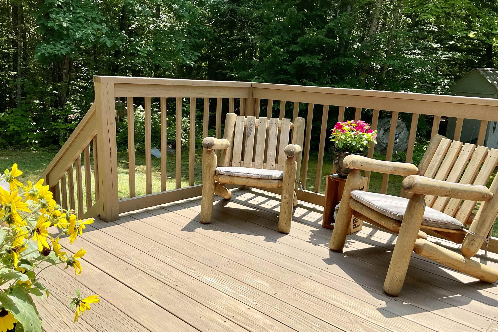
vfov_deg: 42.2
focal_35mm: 31
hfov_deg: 60.3
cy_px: 188
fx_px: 429
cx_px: 251
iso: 16
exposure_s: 1/1076
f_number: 1.8
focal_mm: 3
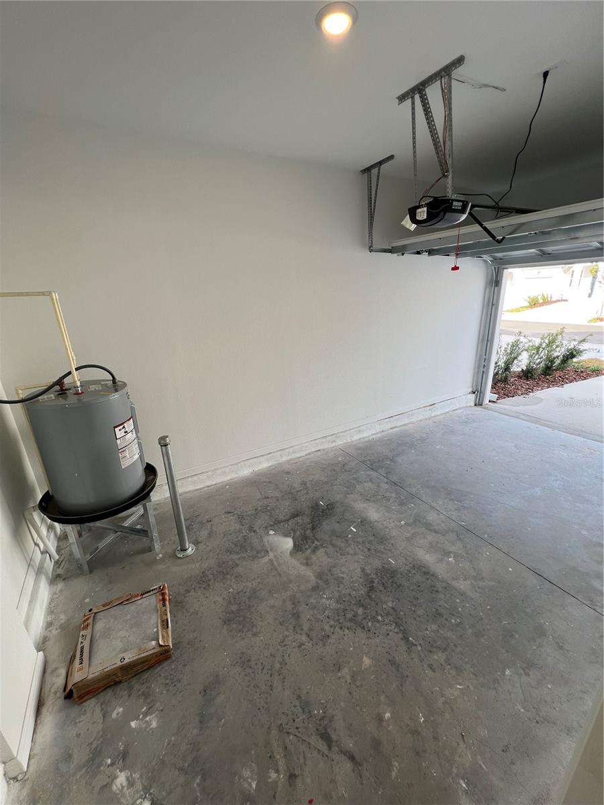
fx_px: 302
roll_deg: +2.8
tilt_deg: -18.8
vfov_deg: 106.2
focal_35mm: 13
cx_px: 302
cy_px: 402
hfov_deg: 89.9
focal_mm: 1.57
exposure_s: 1/146
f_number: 1.8
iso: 32
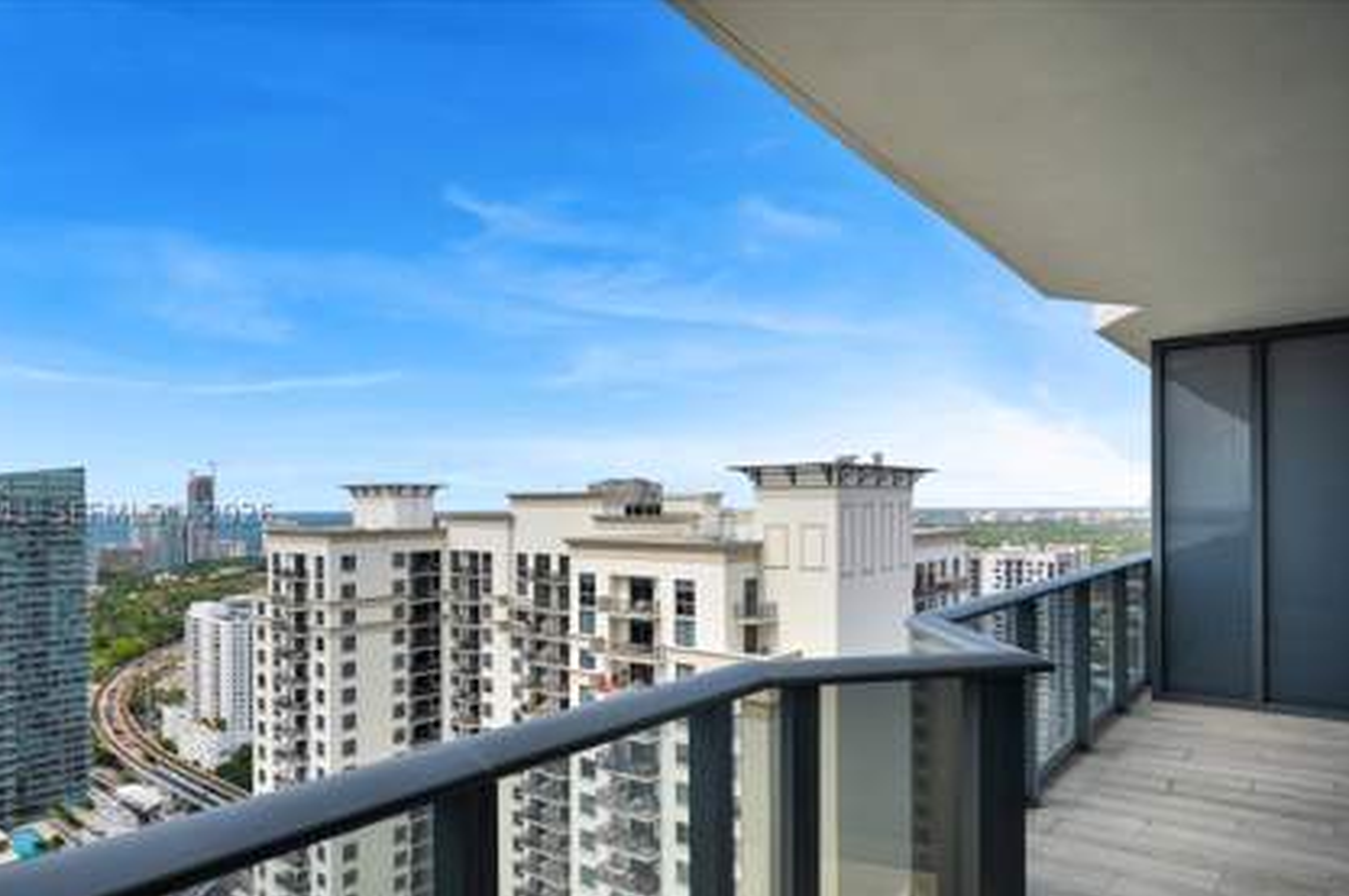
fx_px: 861
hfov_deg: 76.1
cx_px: 634
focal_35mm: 23
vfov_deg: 54.8
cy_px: 509
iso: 640
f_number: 9
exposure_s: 1/4000
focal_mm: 20
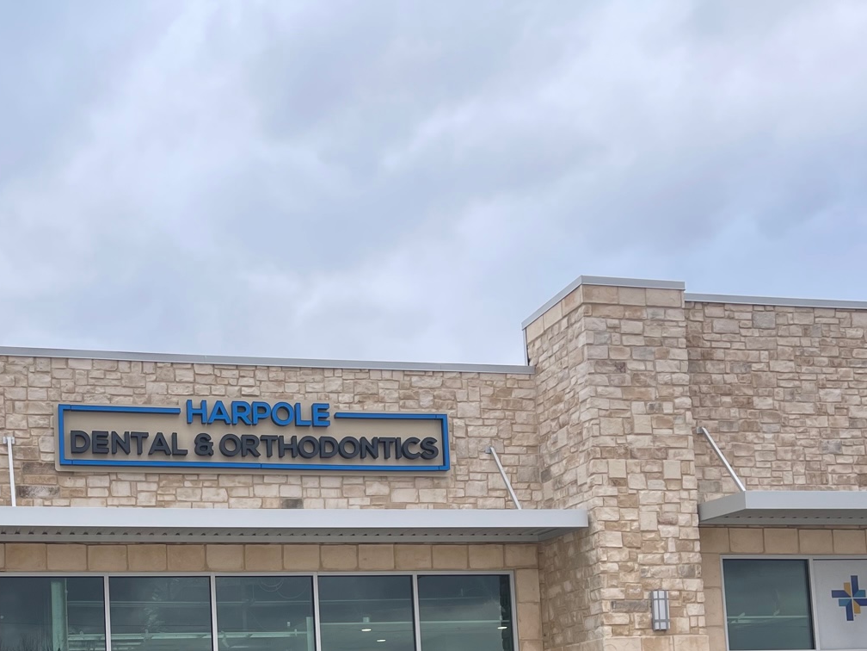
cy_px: 650
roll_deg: +1.7
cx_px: 235
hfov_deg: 36.1
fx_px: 1302
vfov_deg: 26.5
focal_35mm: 52
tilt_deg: +4.8
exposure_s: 1/507
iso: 32
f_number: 1.6
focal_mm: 5.1
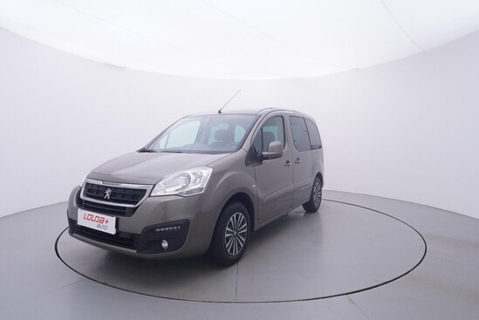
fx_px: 300
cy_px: 160
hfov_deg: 77.3
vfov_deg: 56.2
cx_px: 240
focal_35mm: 22
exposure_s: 1/80
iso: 200
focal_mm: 15
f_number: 5
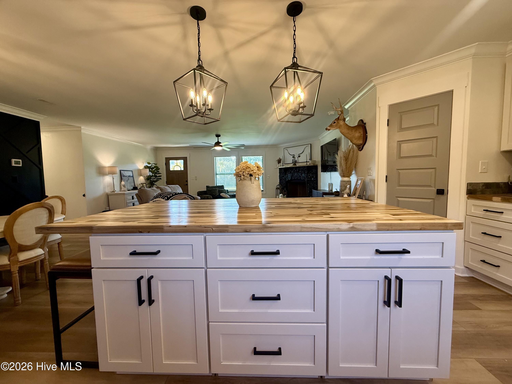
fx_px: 207
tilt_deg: -3.2
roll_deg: +0.9
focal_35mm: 14
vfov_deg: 85.7
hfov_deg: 102.1
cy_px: 192
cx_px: 256
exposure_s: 1/120
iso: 200
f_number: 2.2
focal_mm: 2.22
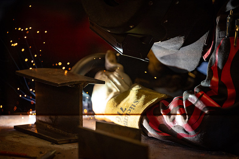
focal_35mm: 207
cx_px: 125
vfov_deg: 6.6
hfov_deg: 9.9
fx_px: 1375
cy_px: 94
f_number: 2.8
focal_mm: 175
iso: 800
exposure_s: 1/2500
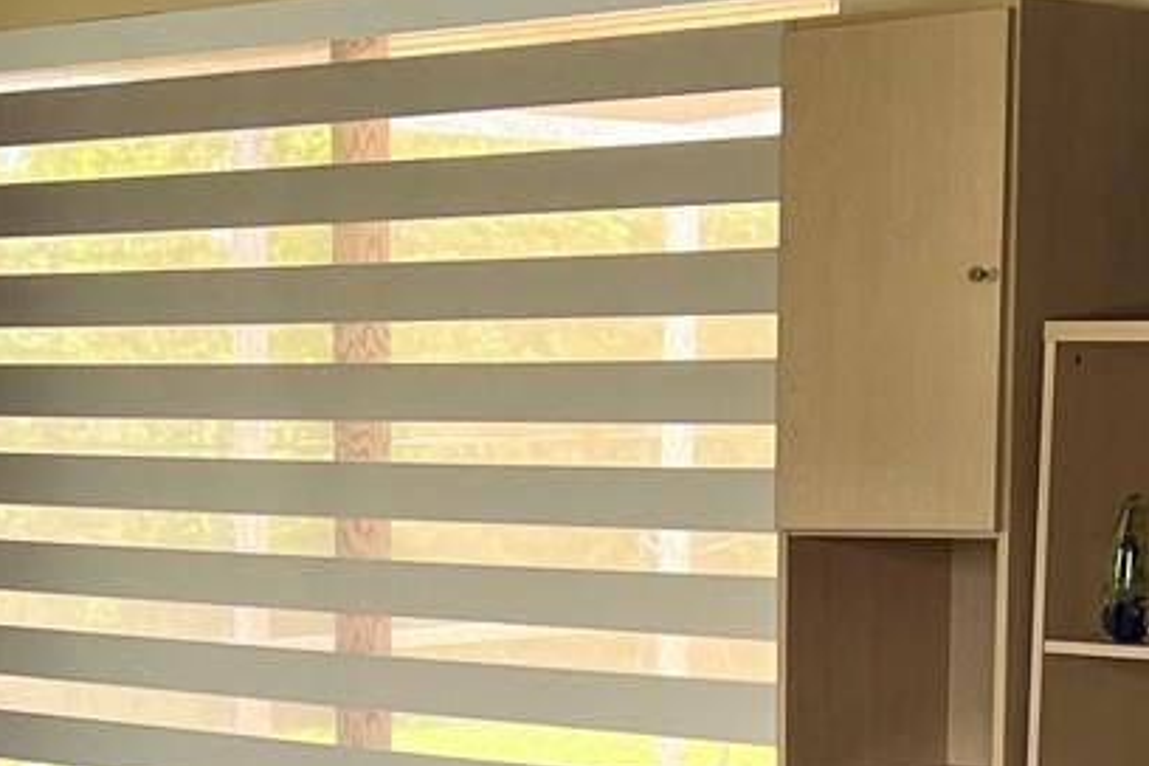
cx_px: 391
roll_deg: +0.2
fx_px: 3383
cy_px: 1028
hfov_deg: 19.2
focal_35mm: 106
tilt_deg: -10.7
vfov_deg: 12.5
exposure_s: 1/121
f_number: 1.5
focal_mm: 5.7
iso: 100
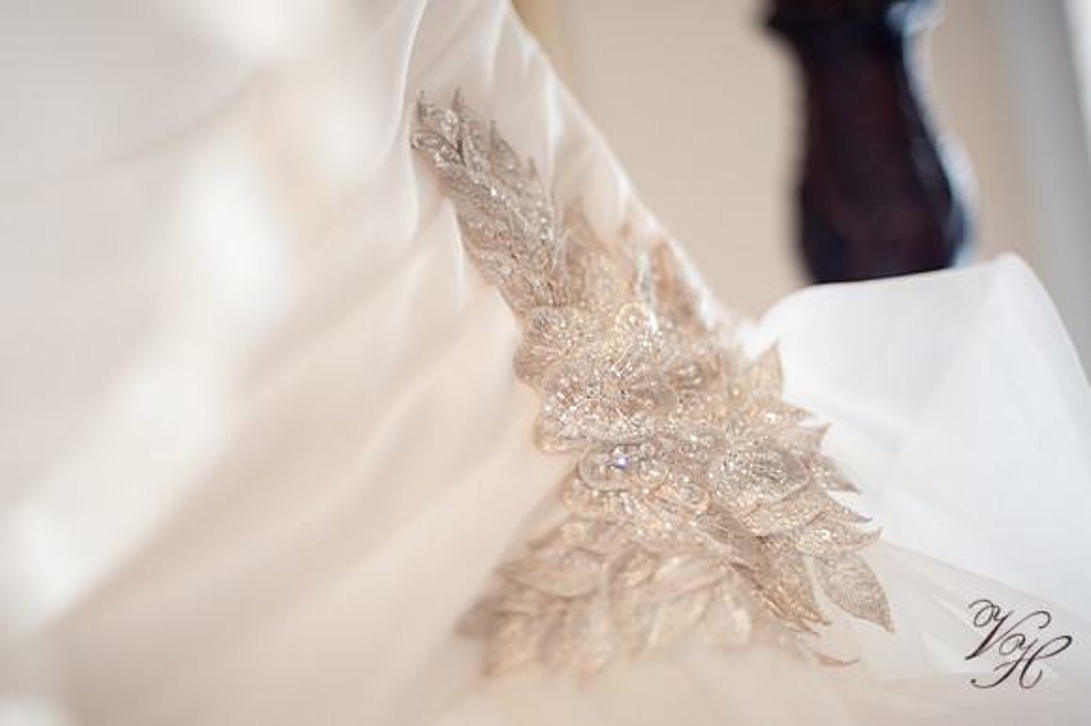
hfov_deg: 39.6
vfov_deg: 27.0
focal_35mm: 50
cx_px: 546
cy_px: 363
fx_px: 1514
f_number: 1.4
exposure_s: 1/125
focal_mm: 50
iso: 200
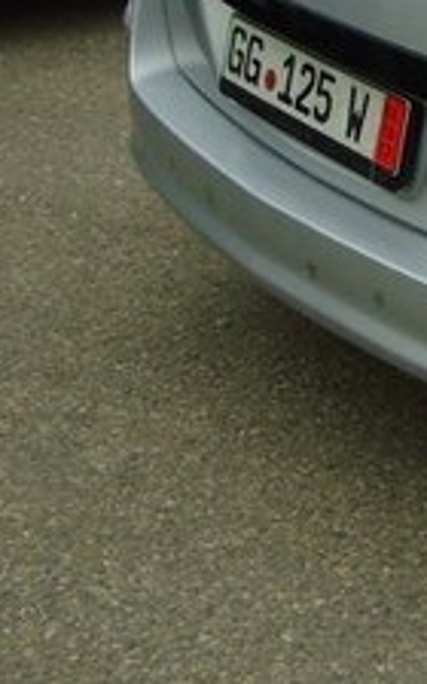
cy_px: 111
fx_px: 1806
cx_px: 839
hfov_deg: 12.1
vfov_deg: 21.1
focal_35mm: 97
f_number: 3.5
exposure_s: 1/640
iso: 100
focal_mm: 5.5
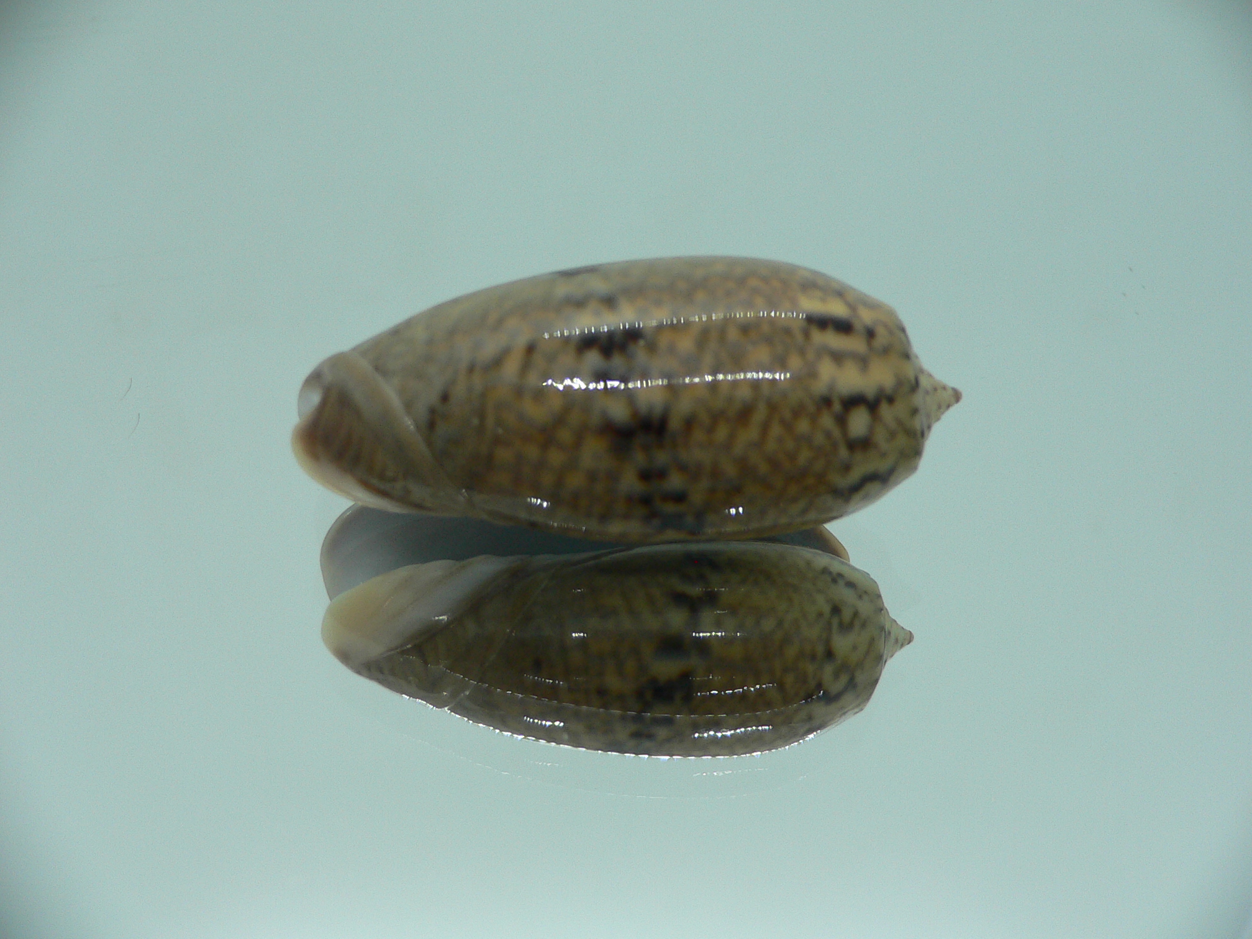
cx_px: 626
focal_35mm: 35
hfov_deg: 52.6
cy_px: 470
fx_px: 1266
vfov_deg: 40.7
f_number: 2.8
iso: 100
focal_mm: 4.6
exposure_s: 1/60
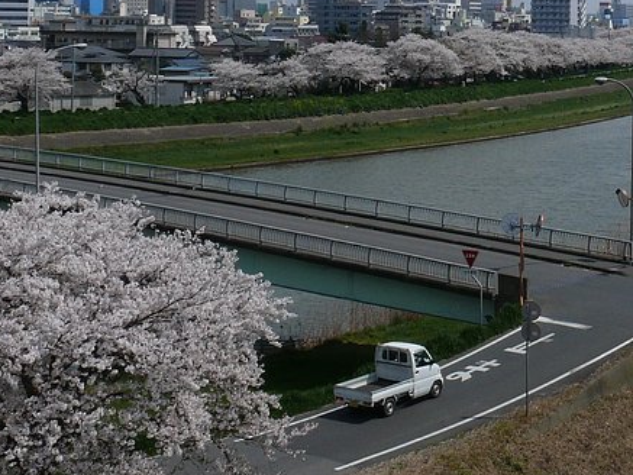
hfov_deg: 22.9
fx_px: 1500
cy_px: -23
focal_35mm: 82
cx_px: 634
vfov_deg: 17.5
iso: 100
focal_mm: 7.4
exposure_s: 1/640
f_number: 8
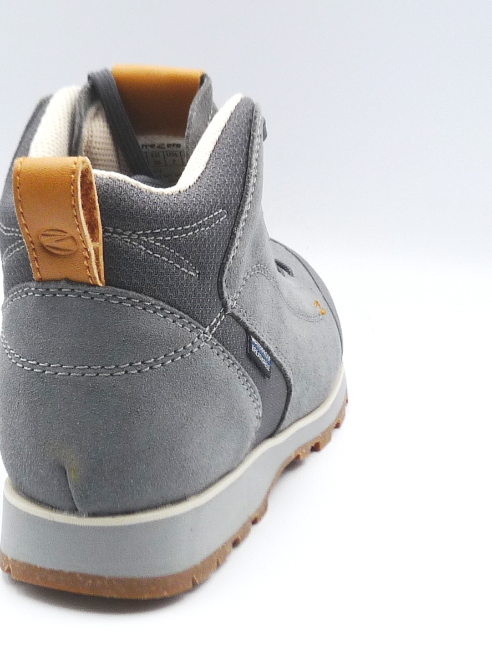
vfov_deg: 28.2
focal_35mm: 69
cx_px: 153
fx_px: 1308
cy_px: 329
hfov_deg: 21.2
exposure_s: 1/160
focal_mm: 5.2
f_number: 4
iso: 100
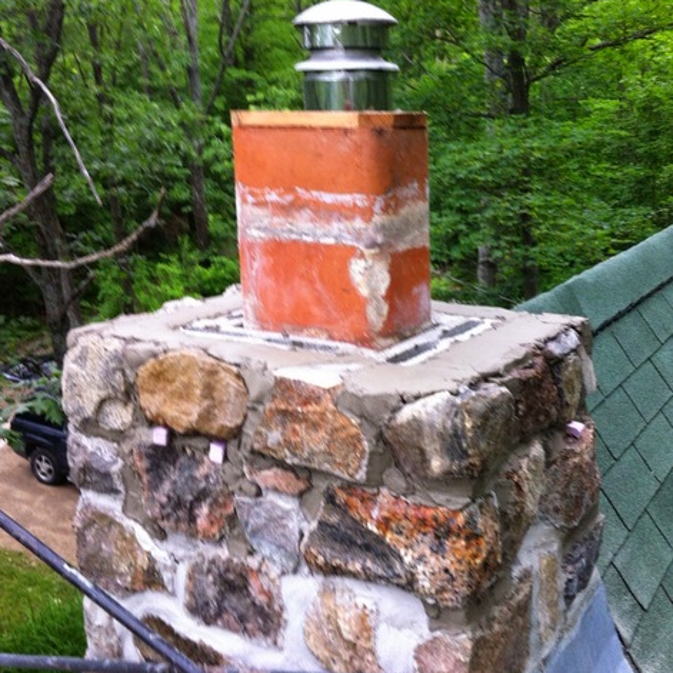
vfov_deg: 40.0
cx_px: 334
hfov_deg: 40.0
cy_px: 299
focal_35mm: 42
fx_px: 924
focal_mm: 3.85
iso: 80
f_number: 2.8
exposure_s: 1/100
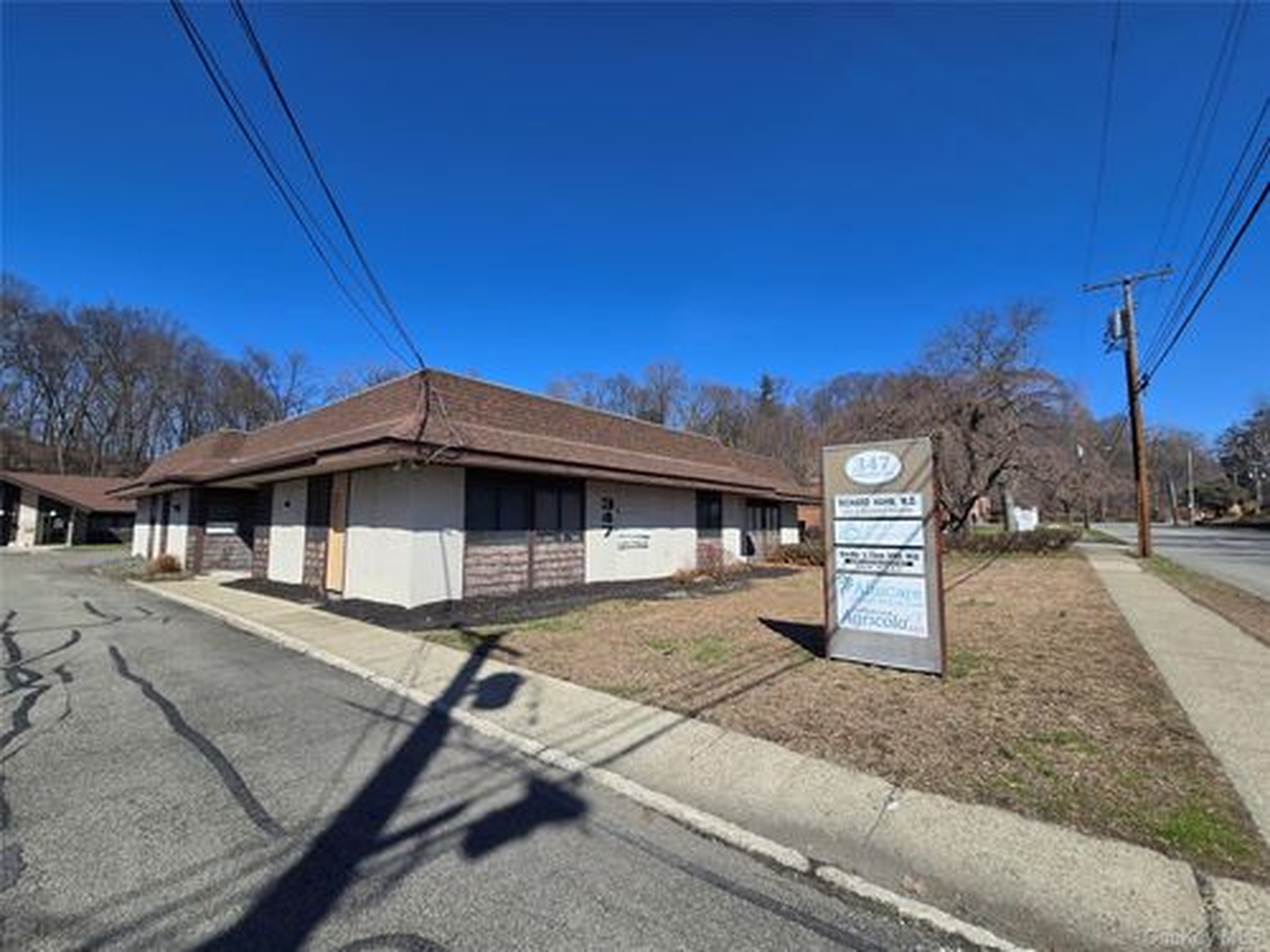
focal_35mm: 13
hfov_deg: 106.2
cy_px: 476
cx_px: 635
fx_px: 477
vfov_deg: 89.9
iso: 50
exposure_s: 1/2635
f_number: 2.2
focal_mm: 2.2
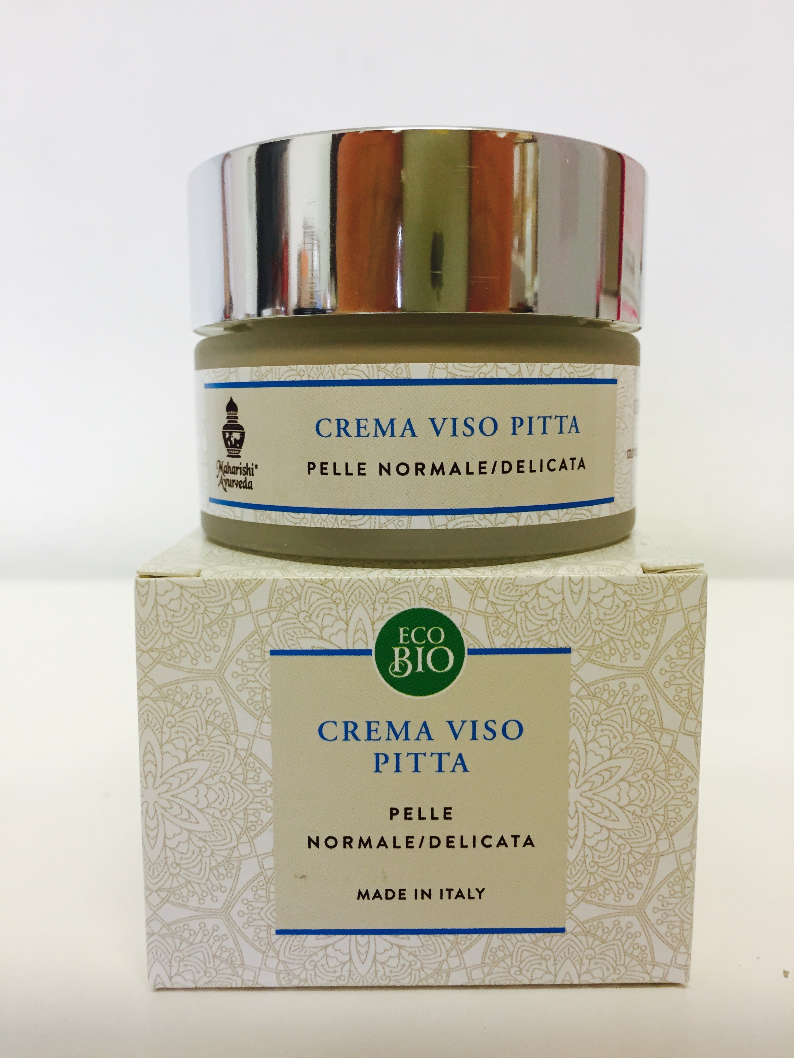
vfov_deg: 61.7
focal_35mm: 29
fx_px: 887
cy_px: 529
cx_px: 397
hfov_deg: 48.2
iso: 64
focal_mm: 4.15
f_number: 2.2
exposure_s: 1/33
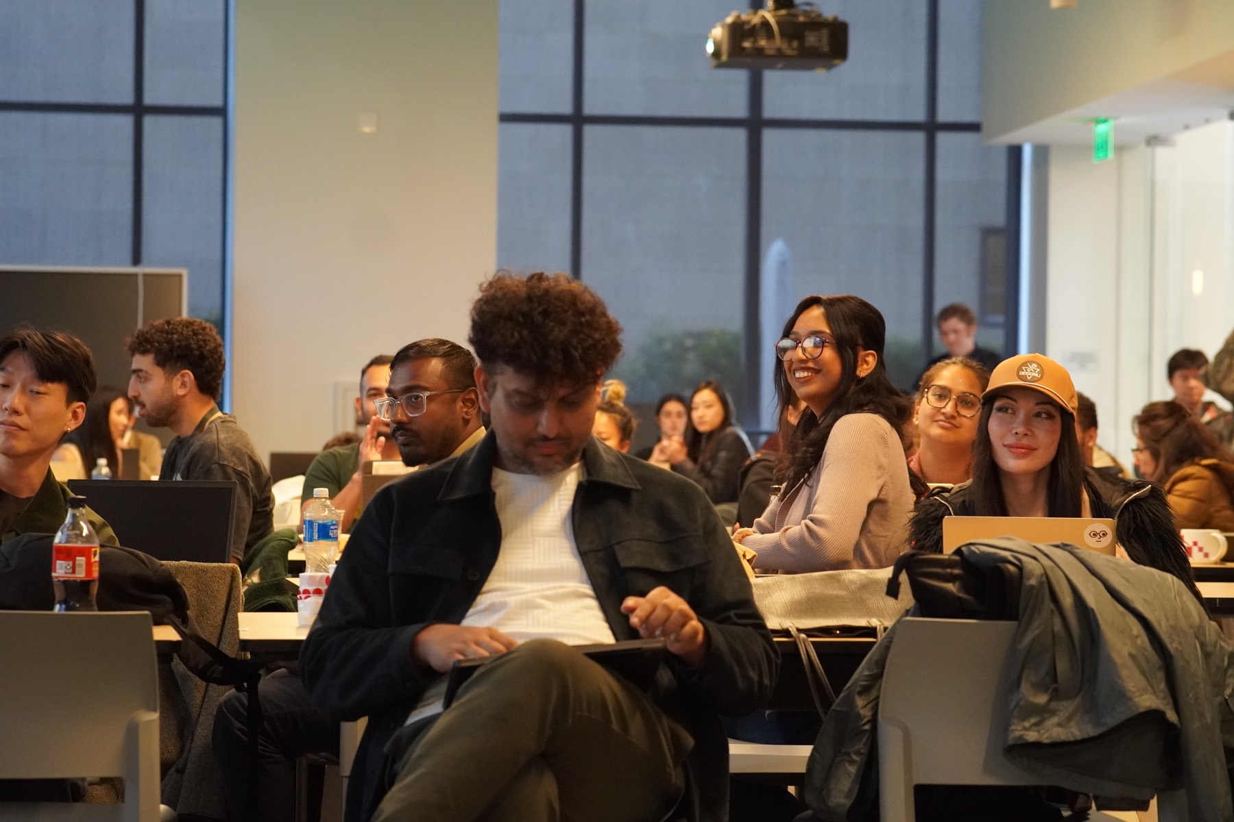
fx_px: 3856
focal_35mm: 112
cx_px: 617
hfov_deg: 18.2
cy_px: 411
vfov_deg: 12.2
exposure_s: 1/160
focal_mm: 75
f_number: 4
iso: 4000
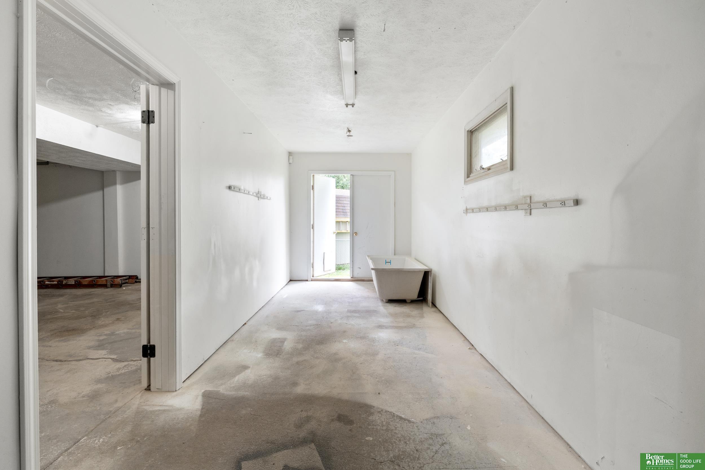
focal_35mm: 16
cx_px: 352
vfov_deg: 73.8
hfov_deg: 96.7
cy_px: 235
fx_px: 313
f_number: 9
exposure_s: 1/4
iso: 800
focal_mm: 16
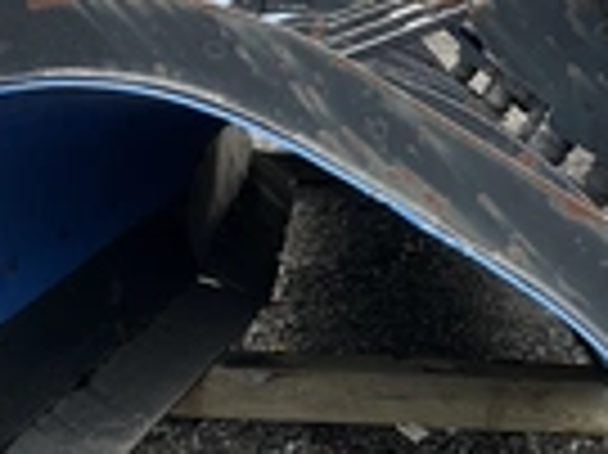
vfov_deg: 16.9
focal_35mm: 86
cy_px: 391
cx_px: 261
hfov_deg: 22.8
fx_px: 1509
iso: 25
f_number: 1.8
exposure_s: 1/264
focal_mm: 3
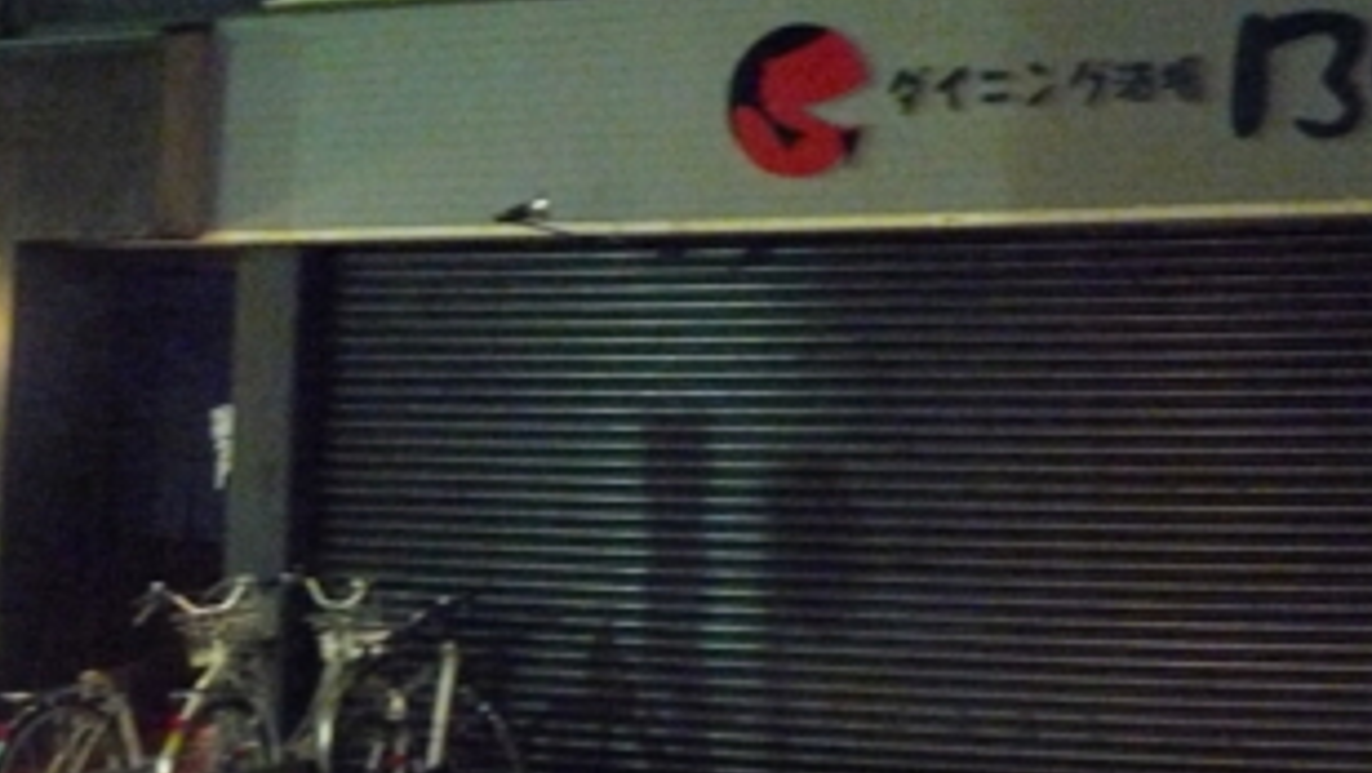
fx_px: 2220
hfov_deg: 33.6
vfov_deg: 19.4
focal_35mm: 61
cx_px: 1043
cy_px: 107
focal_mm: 6
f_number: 2.8
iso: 1250
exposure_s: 1/6
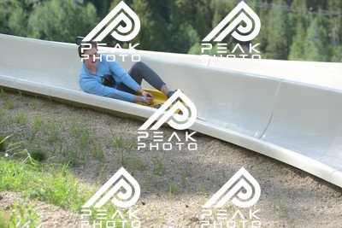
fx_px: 1853
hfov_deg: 10.5
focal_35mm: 195
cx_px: 171
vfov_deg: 7.0
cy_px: 114
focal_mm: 195
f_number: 6.3
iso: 1000
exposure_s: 1/1250
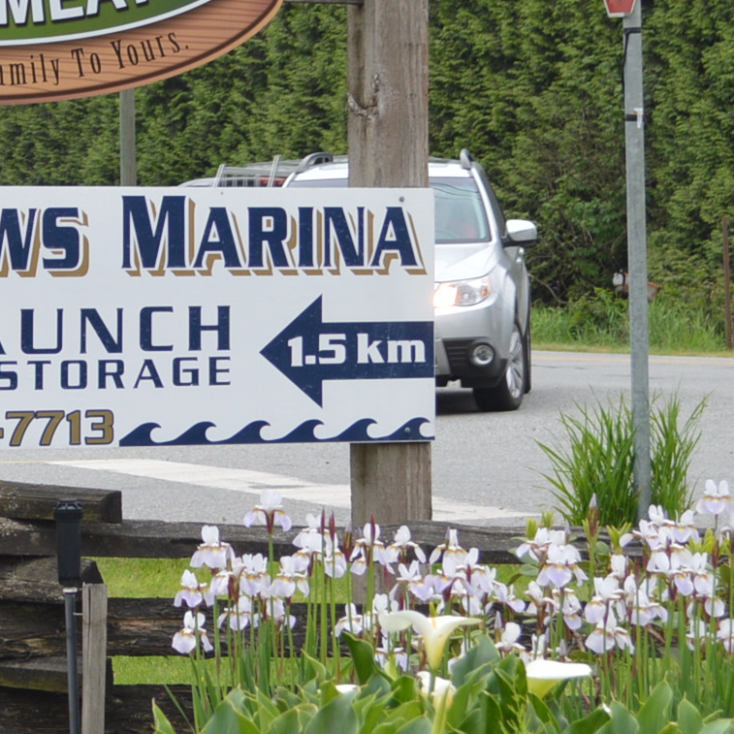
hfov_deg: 10.7
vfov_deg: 10.7
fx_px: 3886
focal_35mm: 162
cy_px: 76
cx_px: -80
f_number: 5.6
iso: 125
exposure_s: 1/125
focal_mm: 32
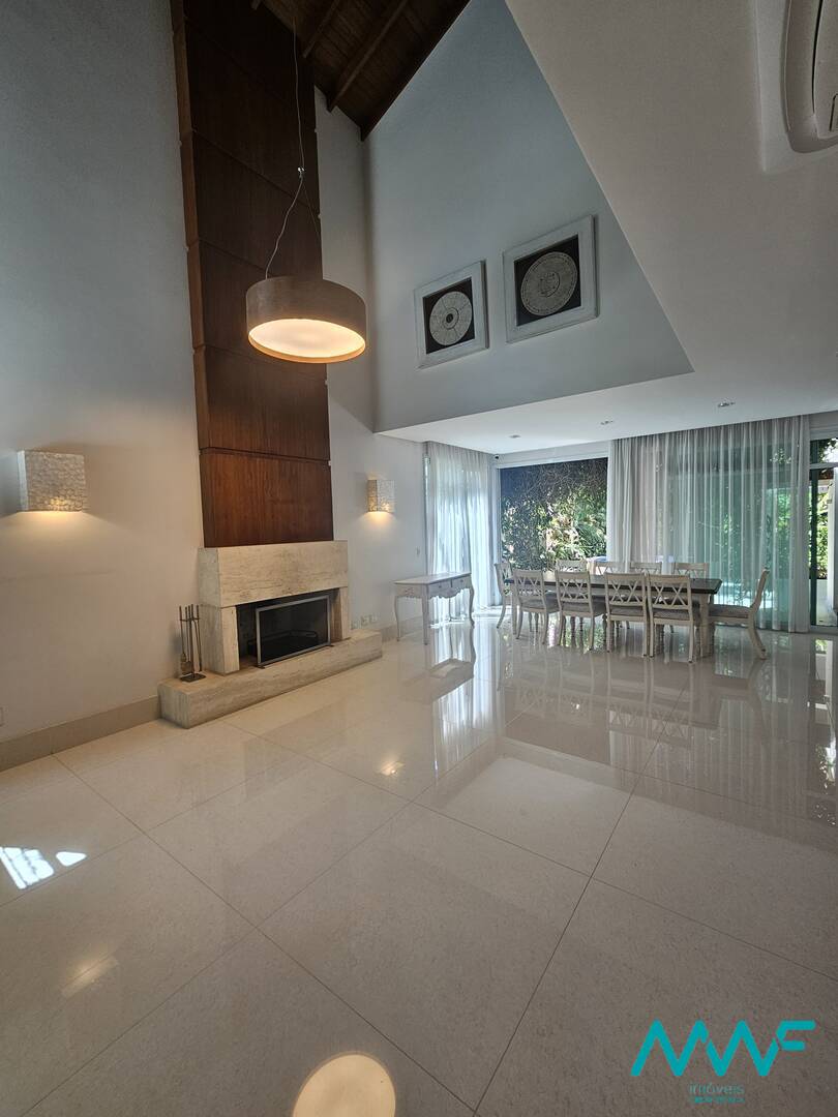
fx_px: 420
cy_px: 558
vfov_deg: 106.2
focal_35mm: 13
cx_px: 419
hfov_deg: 89.9
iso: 64
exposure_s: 1/60
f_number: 2.2
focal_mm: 2.2
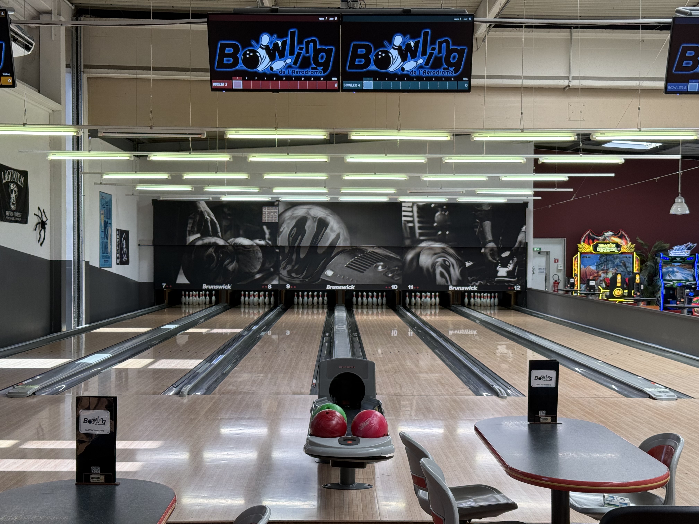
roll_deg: -0.3
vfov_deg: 30.3
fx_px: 969
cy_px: 262
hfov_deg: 39.7
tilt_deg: -0.6
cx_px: 350
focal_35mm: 48
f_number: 1.78
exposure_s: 1/100
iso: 50
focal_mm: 6.76
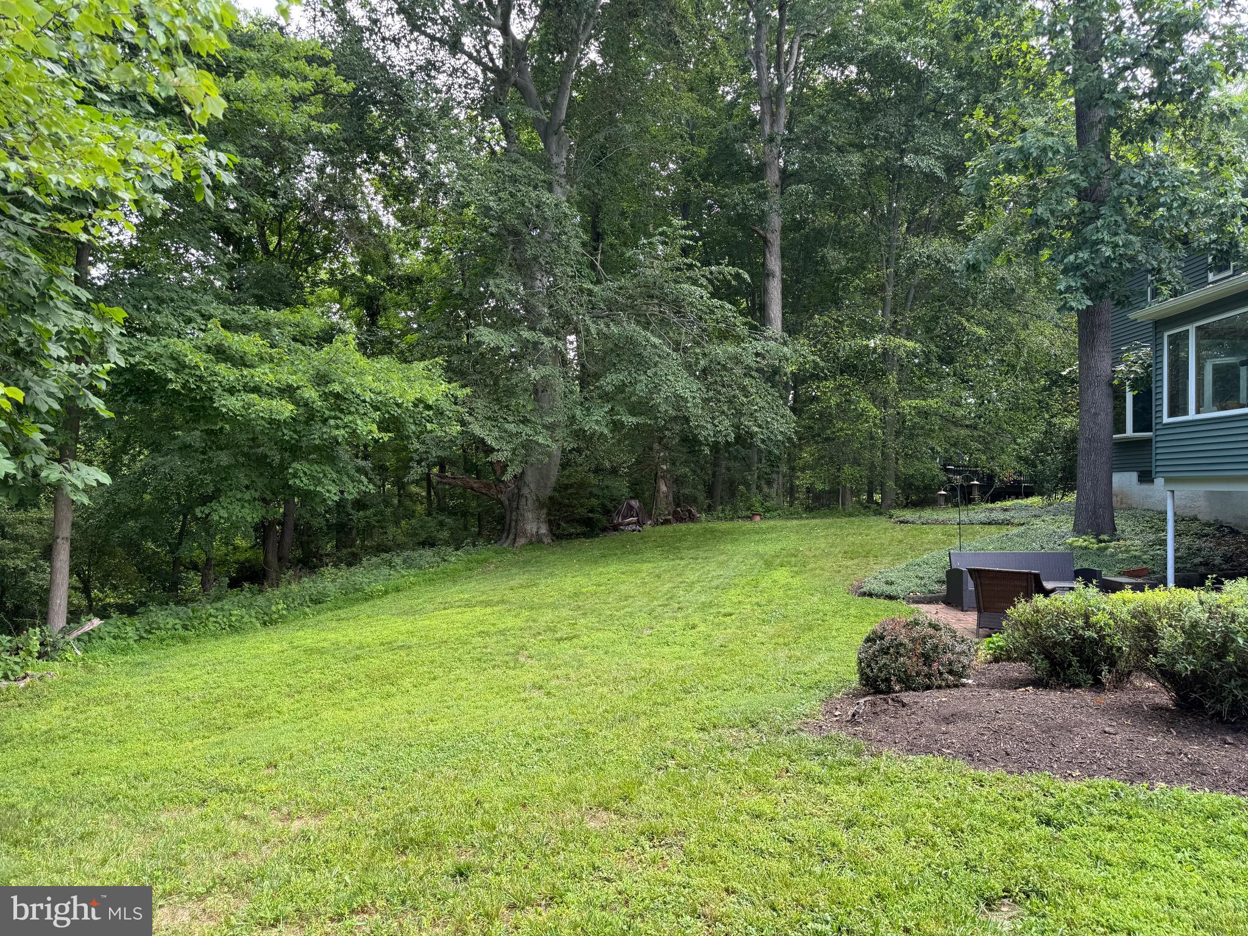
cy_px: 468
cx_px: 624
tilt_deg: +1.4
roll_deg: -0.7
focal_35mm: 24
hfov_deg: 71.6
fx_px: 865
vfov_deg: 56.8
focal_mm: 6.76
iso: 64
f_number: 1.78
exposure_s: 1/274
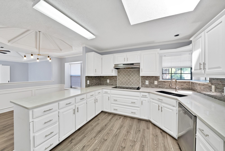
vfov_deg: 90.1
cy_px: 76
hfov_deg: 112.6
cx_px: 112
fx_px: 75
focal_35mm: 12
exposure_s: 1/2.5
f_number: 9
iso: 640
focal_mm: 12
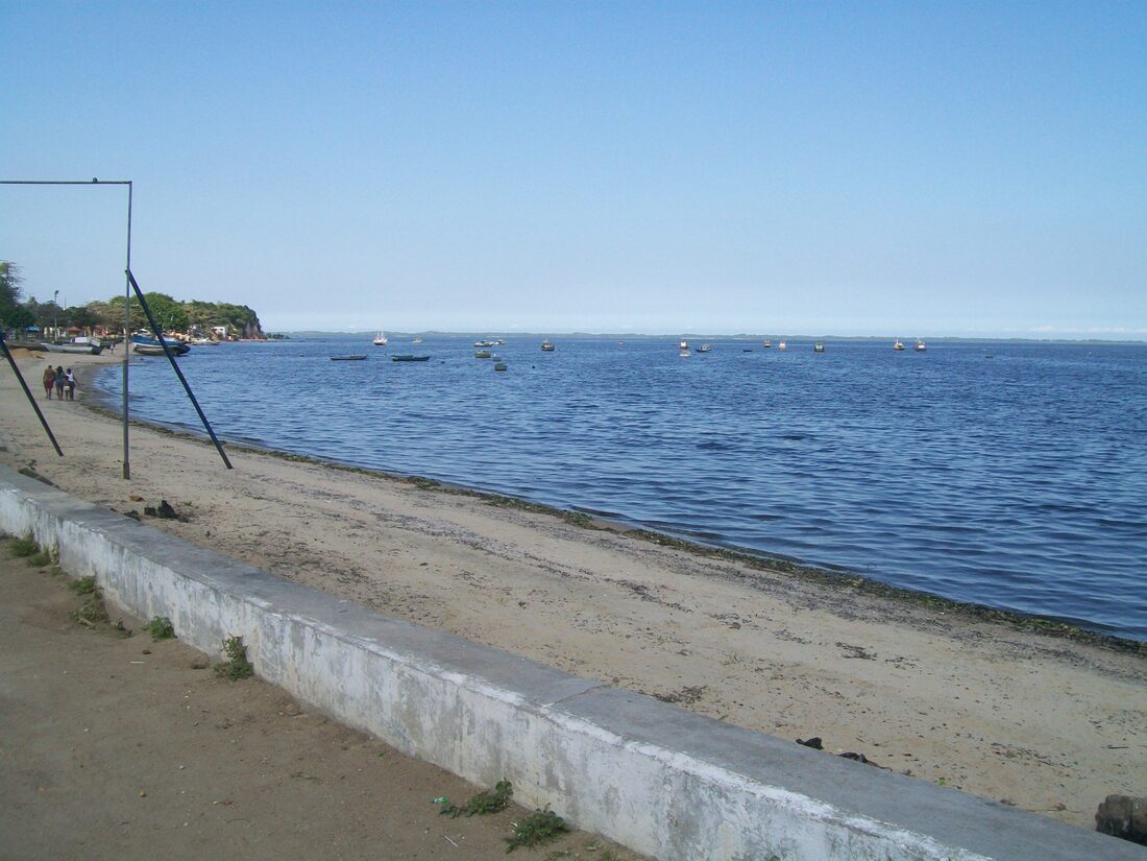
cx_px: 574
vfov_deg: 41.8
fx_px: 1127
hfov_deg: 54.0
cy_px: 430
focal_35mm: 34
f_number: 4.9
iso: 64
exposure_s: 1/320
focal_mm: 6.1
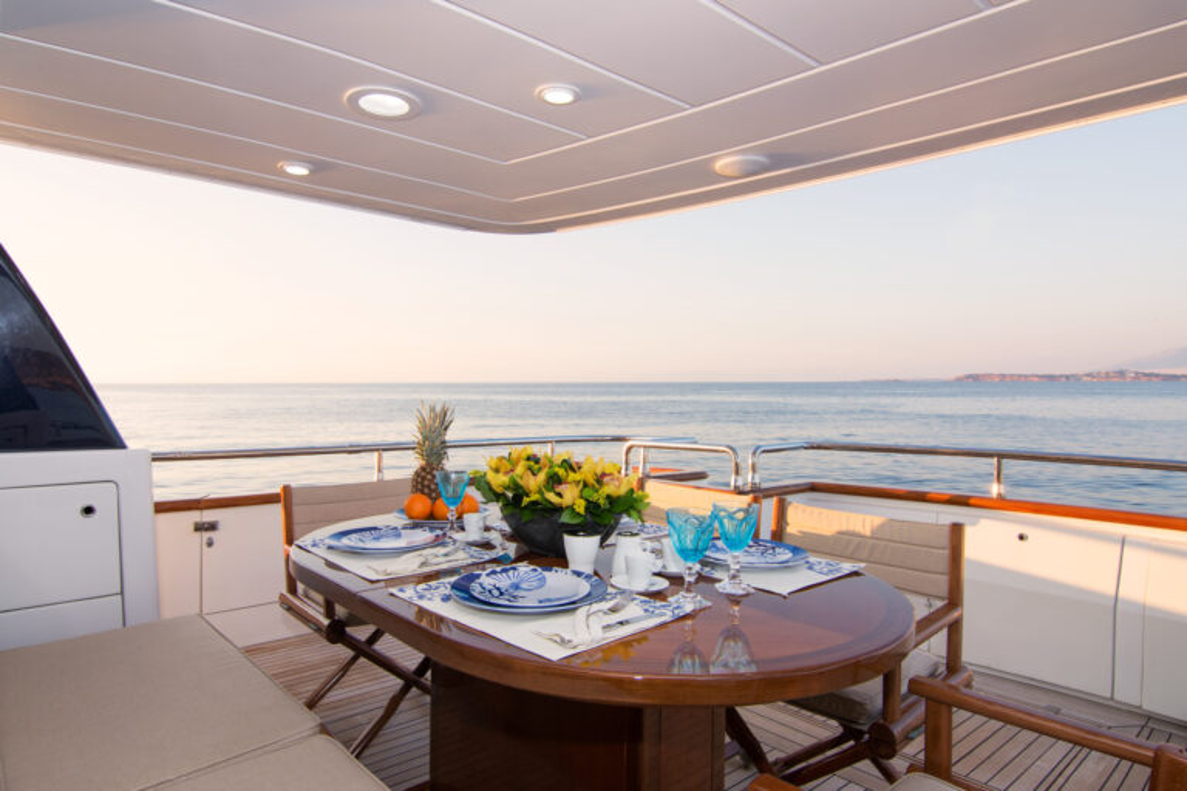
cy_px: 396
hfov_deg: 81.2
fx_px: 692
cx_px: 594
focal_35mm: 21
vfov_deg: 59.5
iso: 100
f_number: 9
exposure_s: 1/50
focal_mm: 14
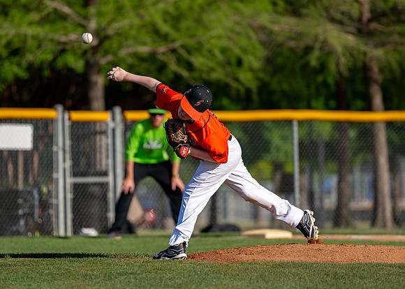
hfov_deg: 6.2
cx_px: 192
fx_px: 3765
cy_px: 153
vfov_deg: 4.4
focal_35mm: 327
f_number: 2.8
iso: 160
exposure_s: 1/3200
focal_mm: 200
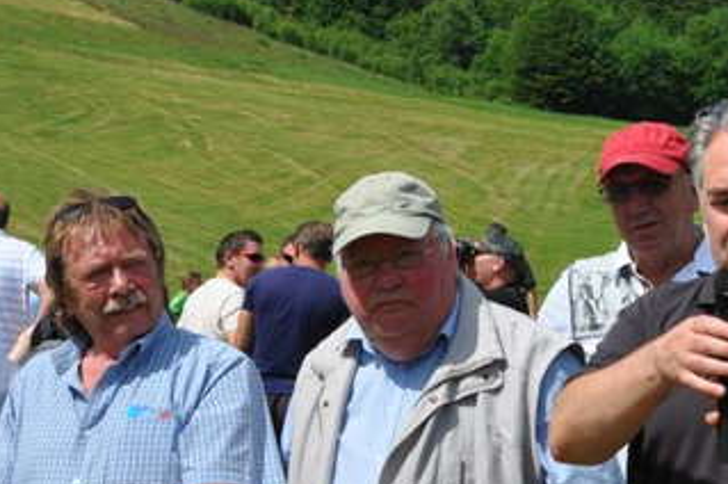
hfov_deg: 21.4
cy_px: 203
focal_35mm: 93
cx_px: 666
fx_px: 1884
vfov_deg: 14.6
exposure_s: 1/200
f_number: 14
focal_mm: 25
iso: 200
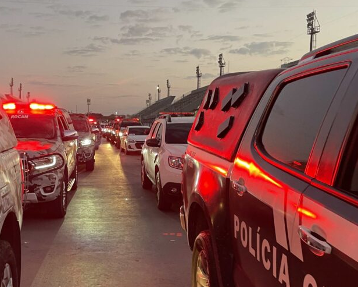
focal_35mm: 44
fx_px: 466
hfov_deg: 41.1
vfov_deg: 34.1
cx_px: 103
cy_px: 166
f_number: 1.6
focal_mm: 4.2
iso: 160
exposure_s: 1/56
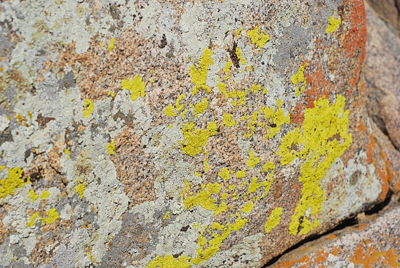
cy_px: 134
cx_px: 200
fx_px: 835
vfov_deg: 18.2
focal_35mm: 75
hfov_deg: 27.0
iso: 400
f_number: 5.6
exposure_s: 1/4000
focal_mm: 50
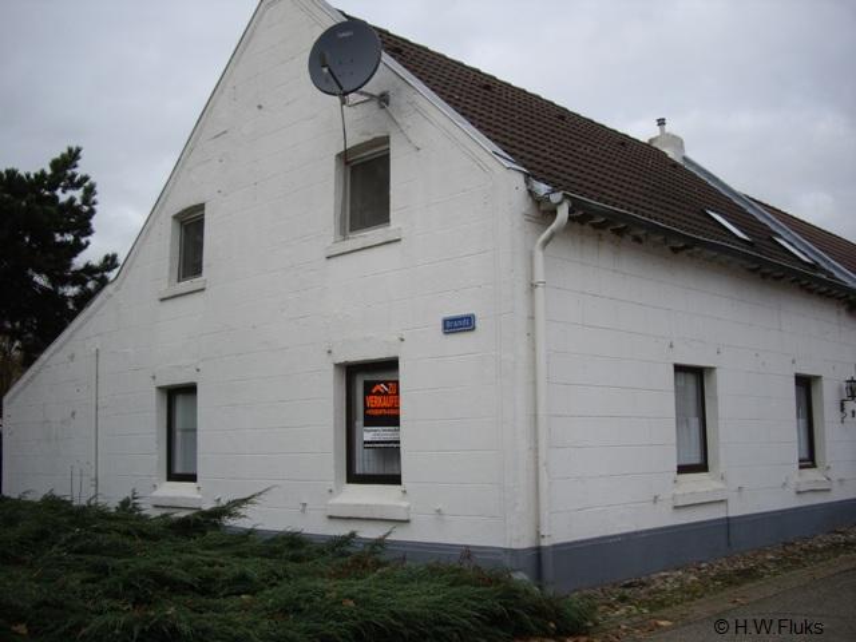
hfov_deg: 49.0
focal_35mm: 38
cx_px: 428
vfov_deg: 37.7
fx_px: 940
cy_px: 321
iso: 64
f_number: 2.8
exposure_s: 1/160
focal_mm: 7.9
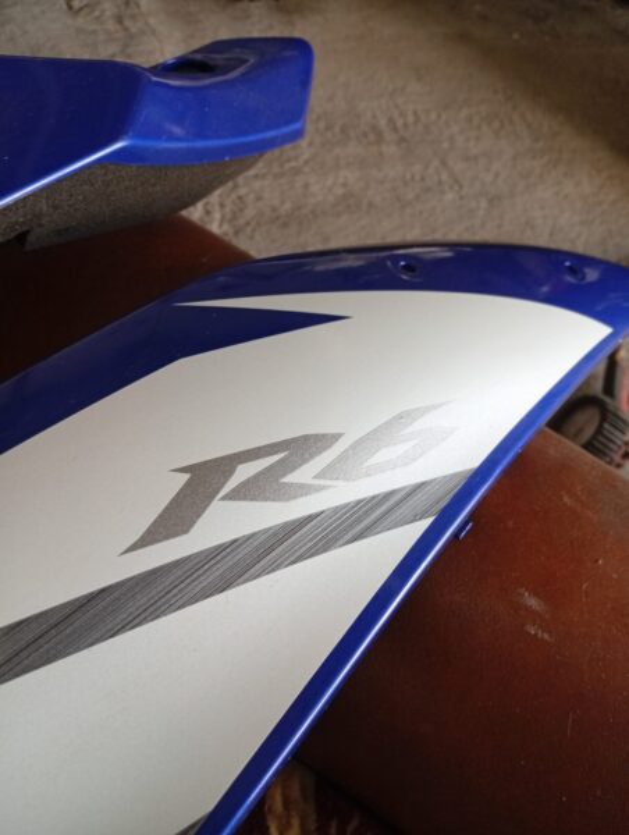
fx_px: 652
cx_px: 314
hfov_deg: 51.5
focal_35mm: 27
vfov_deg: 65.2
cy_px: 418
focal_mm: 3.98
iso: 229
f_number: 1.8
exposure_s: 1/50
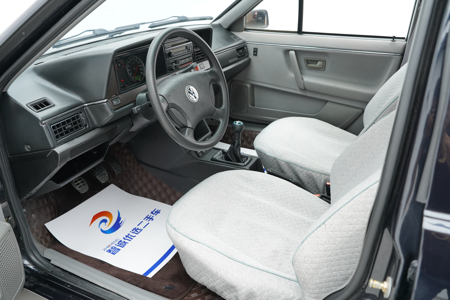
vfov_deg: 45.0
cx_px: 225
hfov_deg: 63.7
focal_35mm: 29
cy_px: 150
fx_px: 362
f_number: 5.6
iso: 1250
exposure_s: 1/125
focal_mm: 29
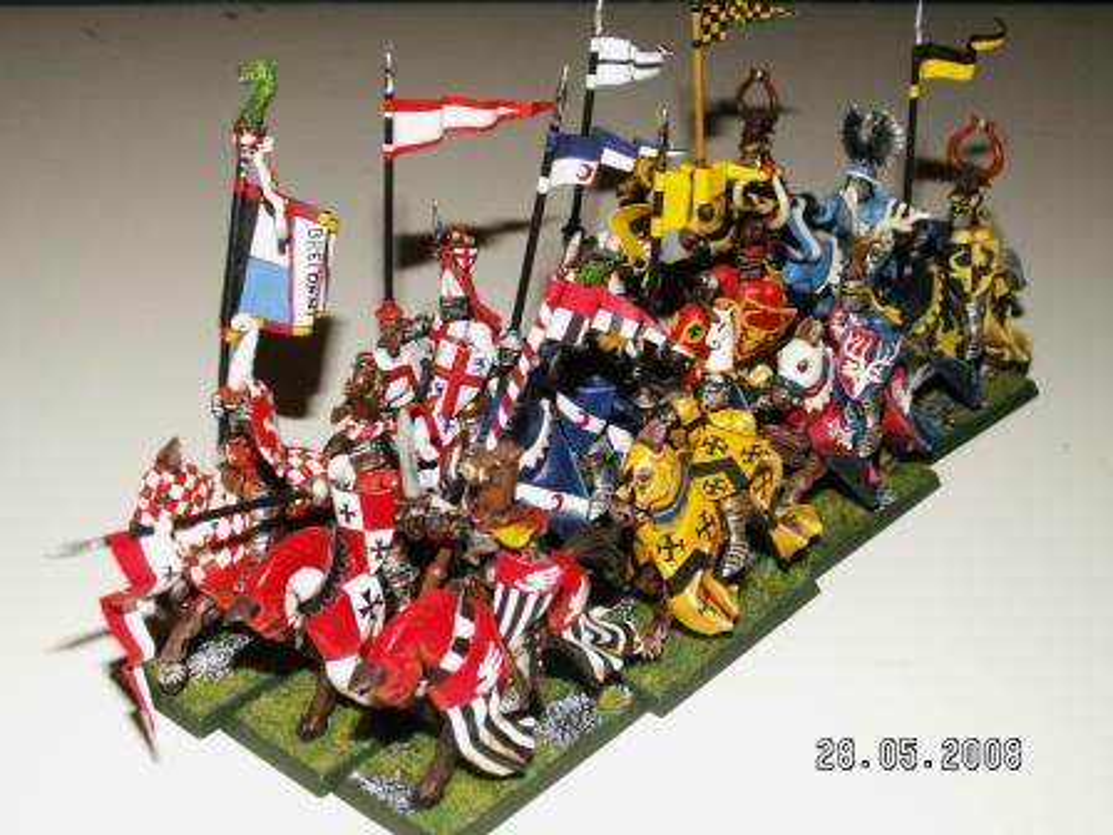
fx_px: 1608
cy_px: 418
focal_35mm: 50
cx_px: 556
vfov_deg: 29.1
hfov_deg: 38.2
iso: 160
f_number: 3.5
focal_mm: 8.38
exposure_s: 1/40
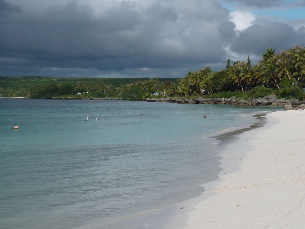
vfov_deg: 15.6
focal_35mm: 95
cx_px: 302
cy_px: 121
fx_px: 837
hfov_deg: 20.1
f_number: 3.7
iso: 80
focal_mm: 7.3
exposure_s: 1/1300
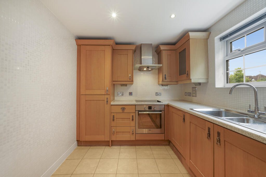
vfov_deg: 85.4
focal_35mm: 13
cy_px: 88
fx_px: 96
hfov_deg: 108.3
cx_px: 133
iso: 200
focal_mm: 13
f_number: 11
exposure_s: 1/30
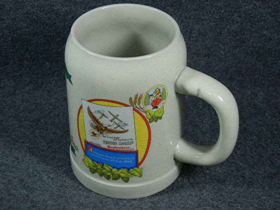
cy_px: 105
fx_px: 623
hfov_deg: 25.3
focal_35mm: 77
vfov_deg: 19.1
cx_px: 140
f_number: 4.3
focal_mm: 13.9
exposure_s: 1/30
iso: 328
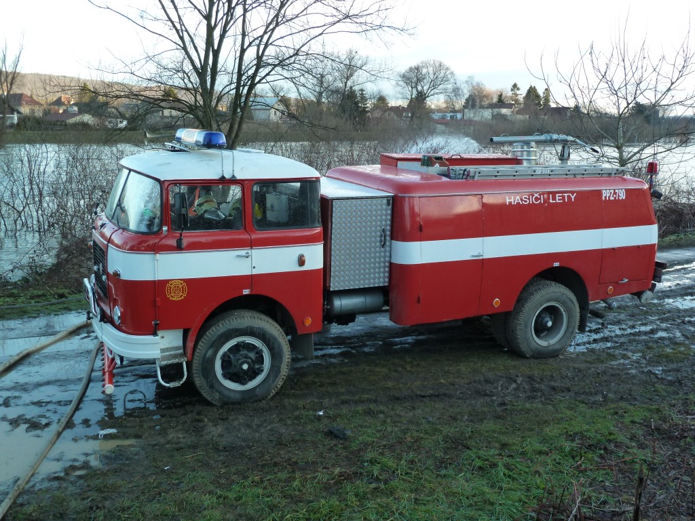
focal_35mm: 37
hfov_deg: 50.1
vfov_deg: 38.7
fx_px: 743
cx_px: 348
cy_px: 260
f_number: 3.6
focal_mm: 6.1
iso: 125
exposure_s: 1/60
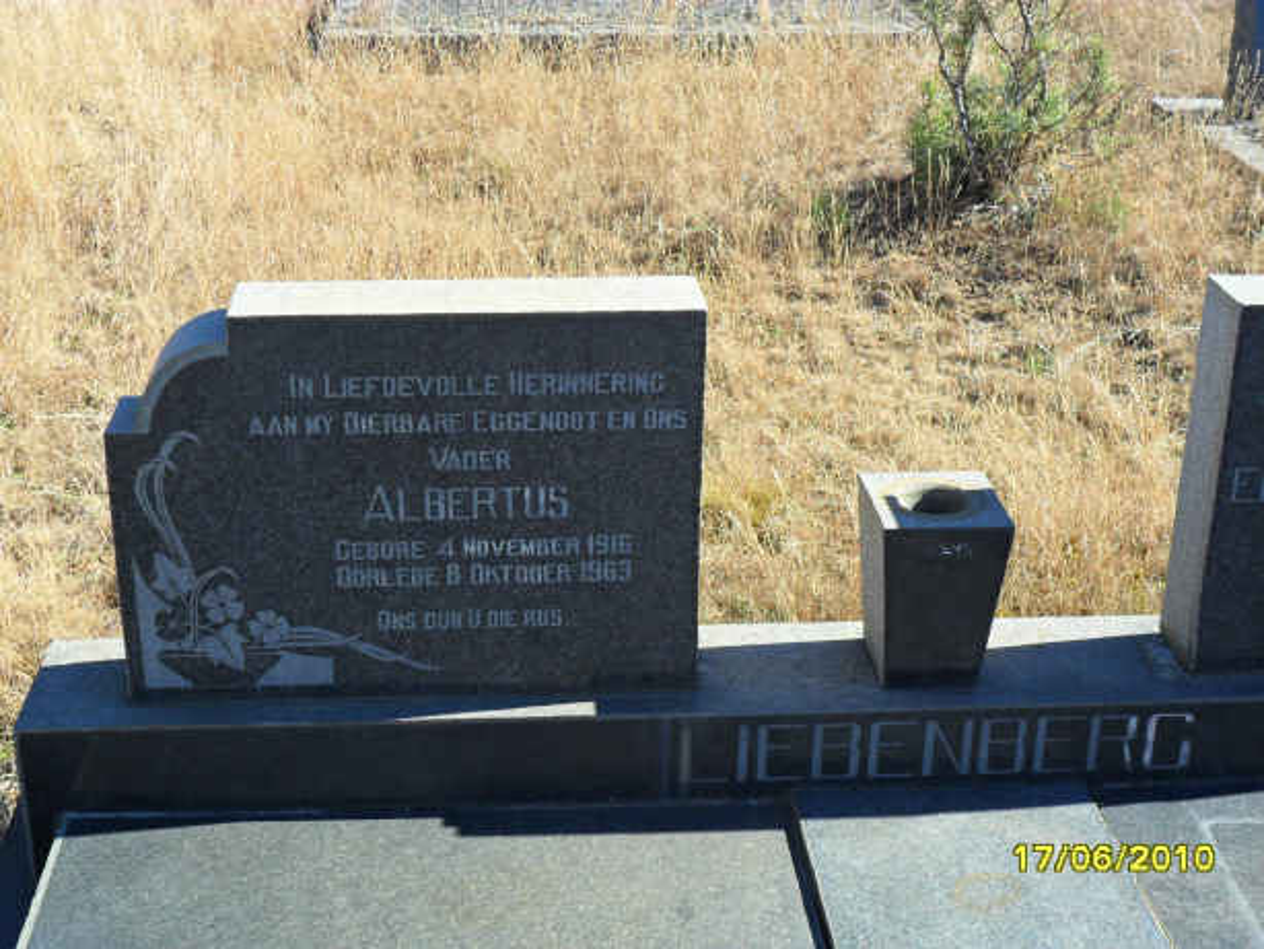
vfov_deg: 28.1
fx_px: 1900
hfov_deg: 36.8
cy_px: 474
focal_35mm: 52
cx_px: 632
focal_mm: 9.3
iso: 100
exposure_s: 1/180
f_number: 5
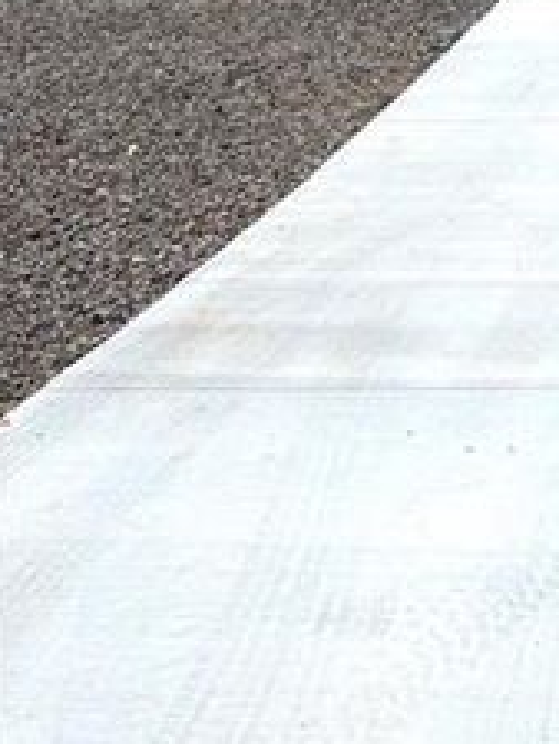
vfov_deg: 25.6
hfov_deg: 18.6
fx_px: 1527
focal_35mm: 71
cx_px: 810
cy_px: -55
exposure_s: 1/4405
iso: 80
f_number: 1.78
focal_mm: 6.76
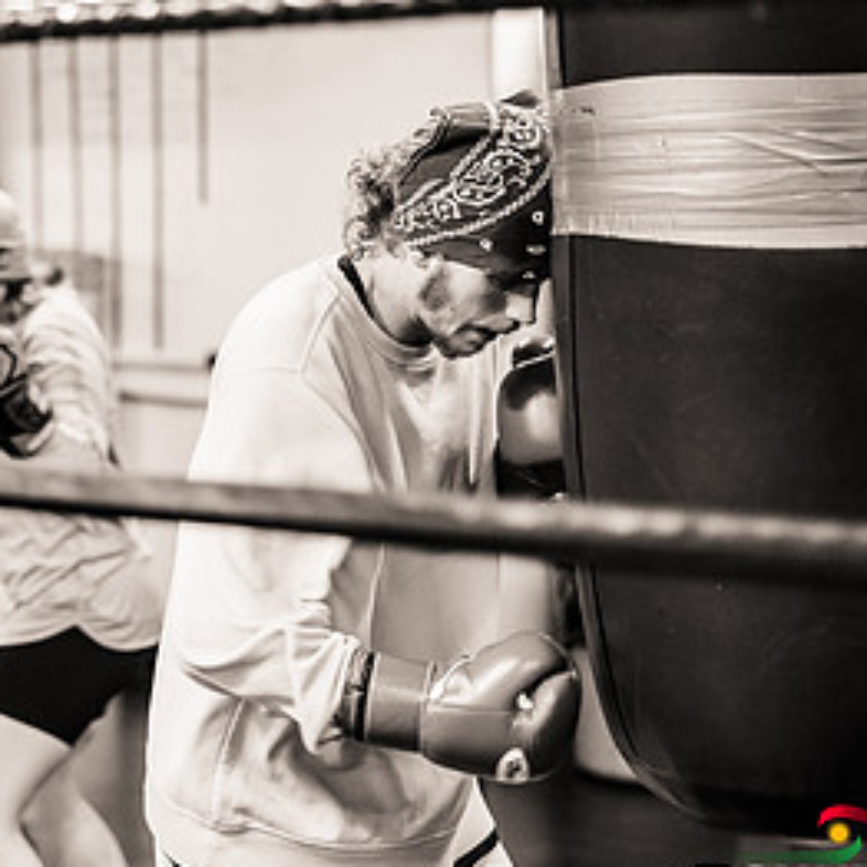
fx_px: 2664
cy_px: 306
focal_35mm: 94
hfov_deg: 18.0
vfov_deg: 18.4
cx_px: 3
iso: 1600
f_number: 1.8
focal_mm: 50
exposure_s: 1/400
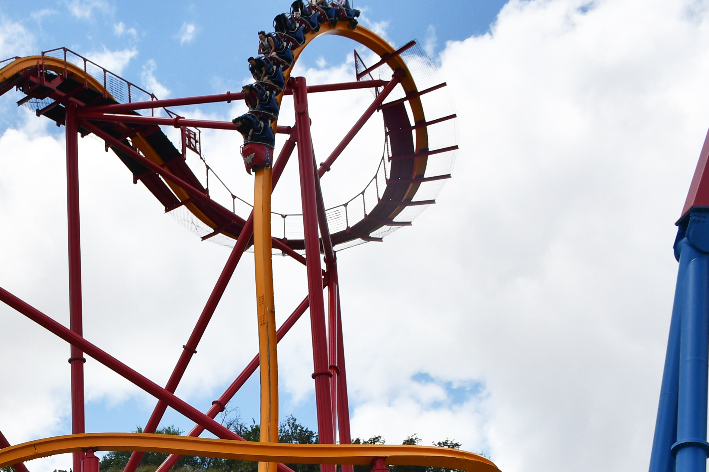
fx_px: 1260
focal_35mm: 64
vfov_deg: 20.1
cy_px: 538
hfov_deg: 28.9
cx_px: -44
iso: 100
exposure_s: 1/400
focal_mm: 18
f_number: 10
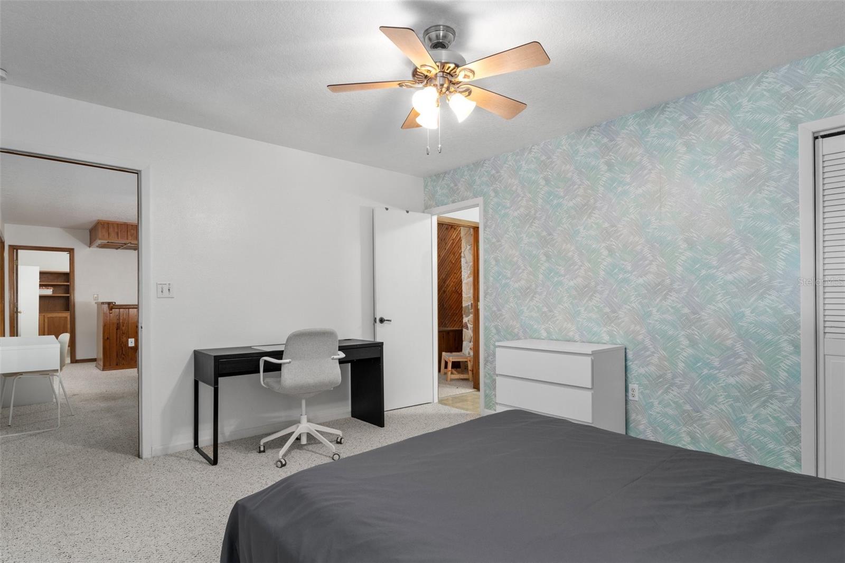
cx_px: 422
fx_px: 422
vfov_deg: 67.4
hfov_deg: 90.0
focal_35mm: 18
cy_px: 282
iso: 320
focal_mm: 12
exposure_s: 2
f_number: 8
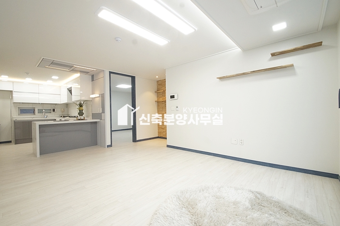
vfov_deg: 77.2
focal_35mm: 15
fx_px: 142
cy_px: 113
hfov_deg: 100.4
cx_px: 170
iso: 1600
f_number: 9
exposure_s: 1/50
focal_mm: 10
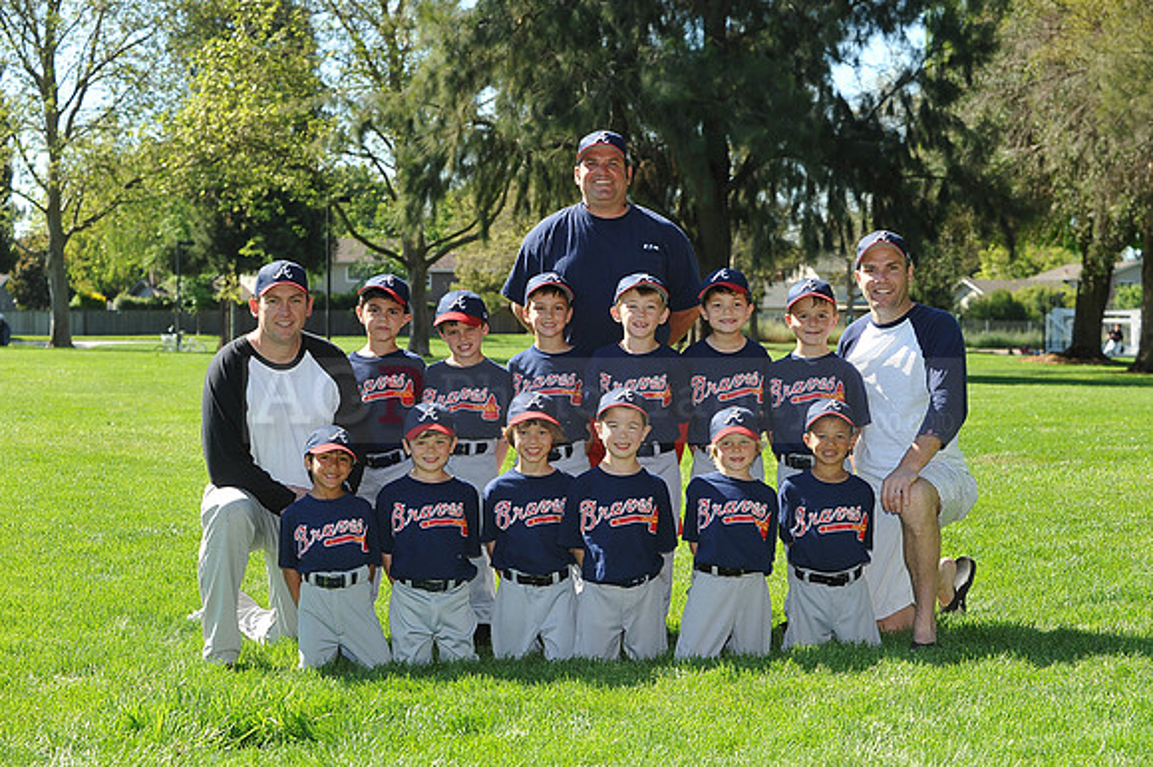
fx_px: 2753
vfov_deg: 15.9
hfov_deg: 23.7
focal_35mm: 86
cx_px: 576
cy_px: 384
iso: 200
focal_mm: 86
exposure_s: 1/320
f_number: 7.1
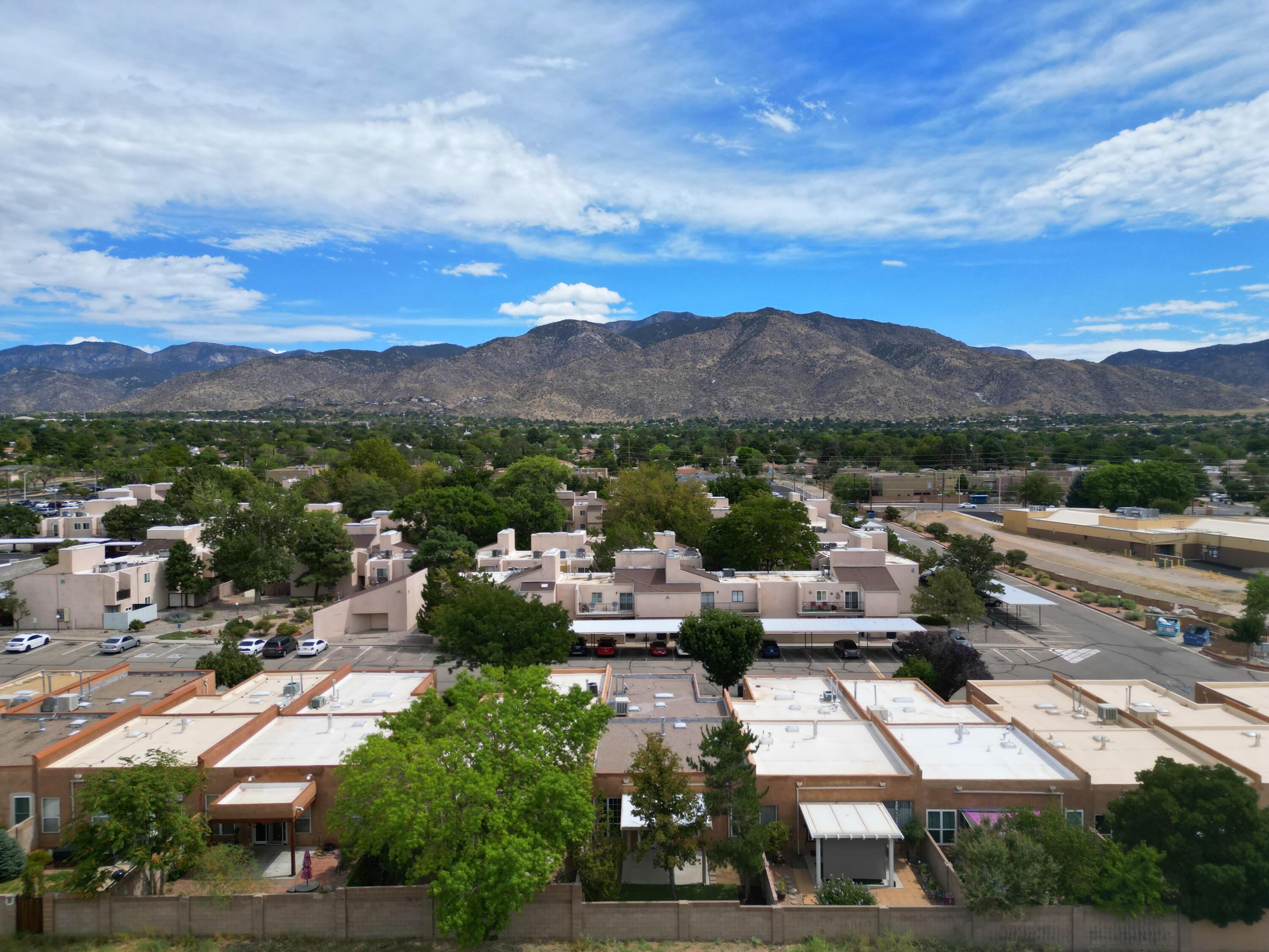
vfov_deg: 56.8
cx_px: 634
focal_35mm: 24
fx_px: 880
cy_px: 476
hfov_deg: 71.6
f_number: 1.7
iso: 130
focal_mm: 6.72
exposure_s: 1/5000
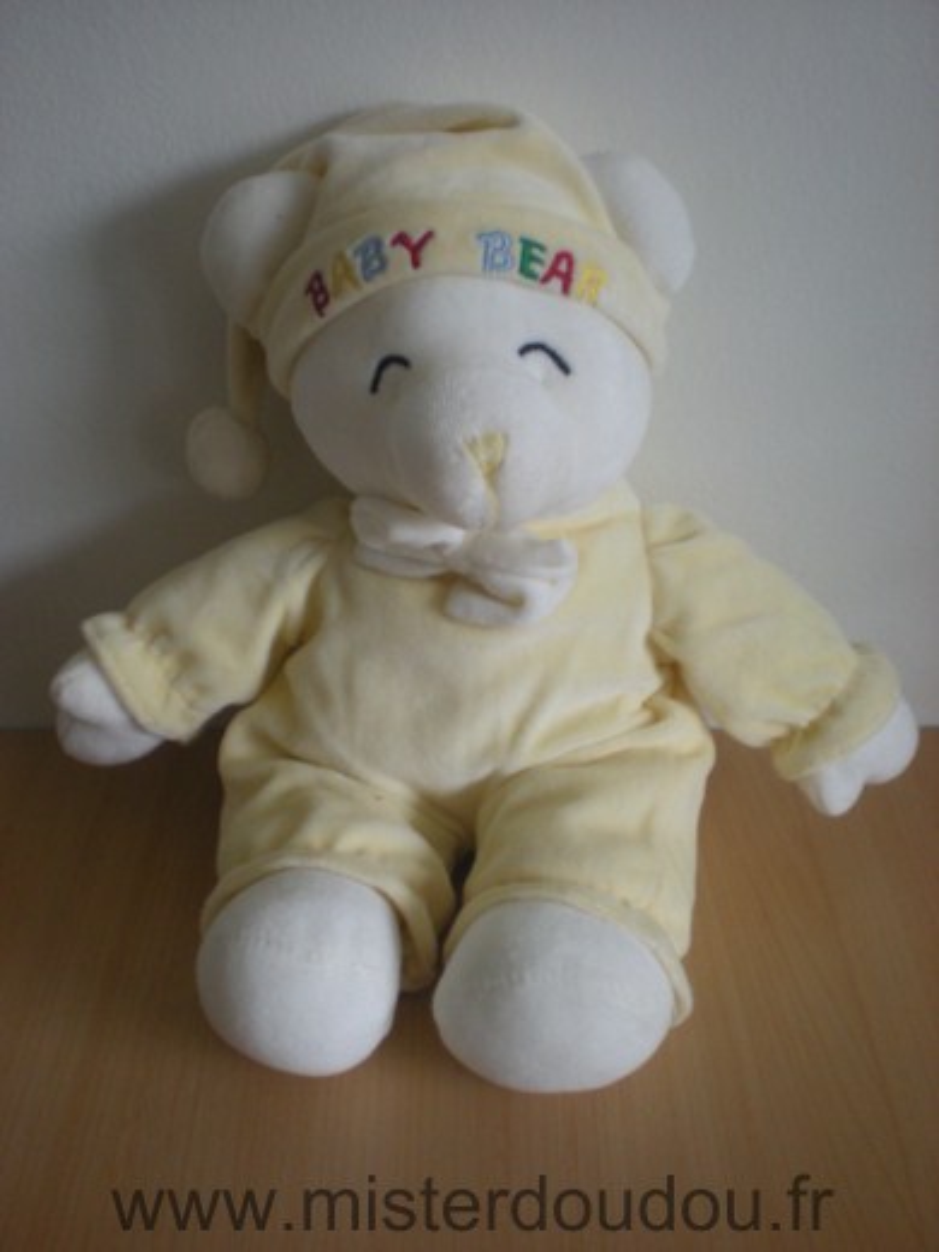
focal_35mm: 38
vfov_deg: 49.0
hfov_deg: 37.7
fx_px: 1374
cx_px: 470
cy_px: 626
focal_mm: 6.3
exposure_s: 1/16
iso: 200
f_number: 3.1
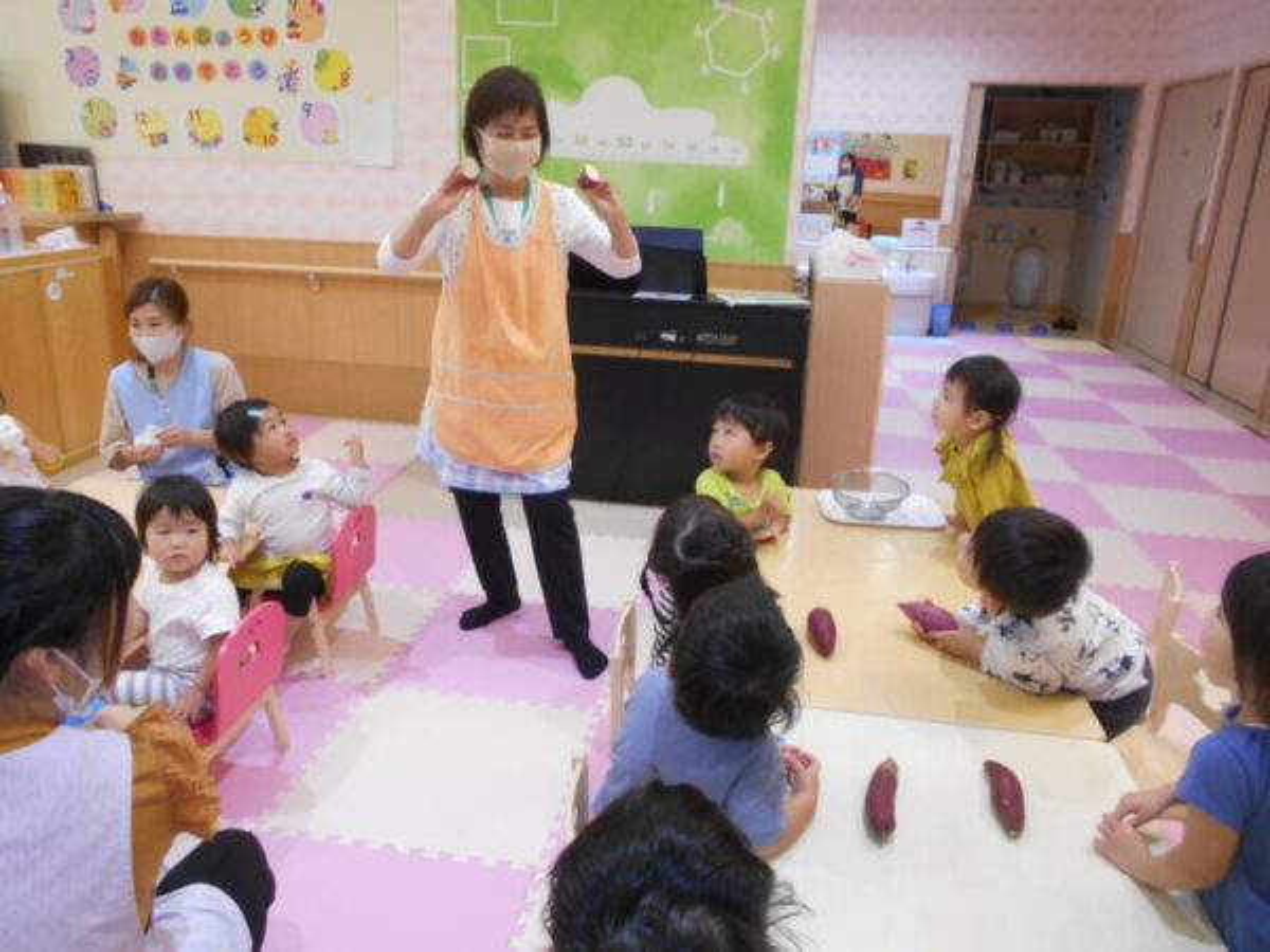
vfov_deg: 53.1
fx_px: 954
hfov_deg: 67.3
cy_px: 476
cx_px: 635
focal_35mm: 26
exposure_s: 1/30
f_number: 3.2
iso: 250
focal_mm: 4.6
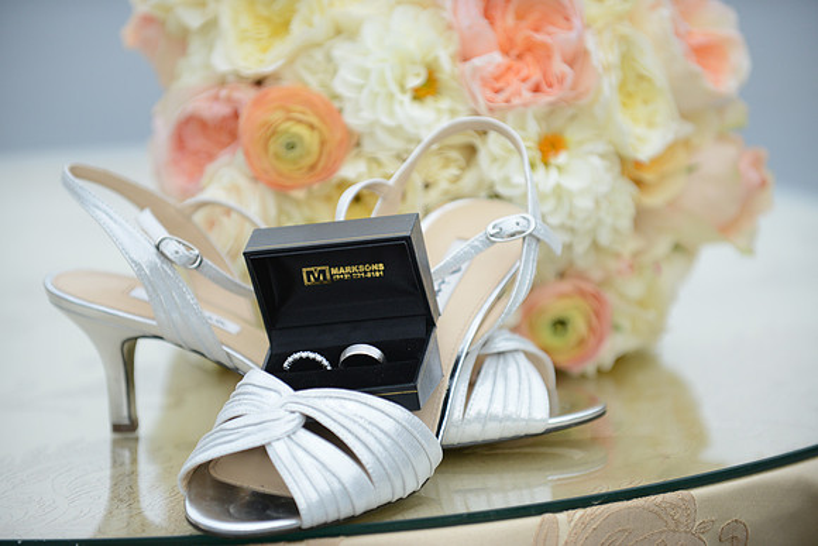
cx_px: 409
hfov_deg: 10.3
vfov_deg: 6.9
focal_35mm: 200
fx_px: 4545
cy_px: 273
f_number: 4
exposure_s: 1/4000
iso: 800
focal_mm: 200
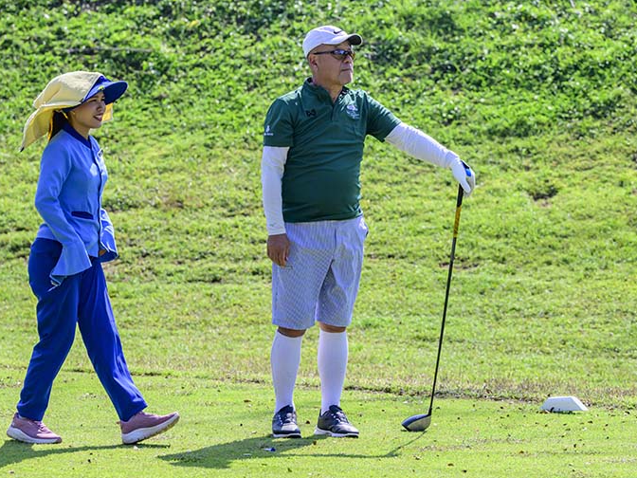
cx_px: 310
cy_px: 211
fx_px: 2907
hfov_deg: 12.5
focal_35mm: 158
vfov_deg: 9.4
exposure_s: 1/10000
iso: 1100
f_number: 3.5
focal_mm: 115
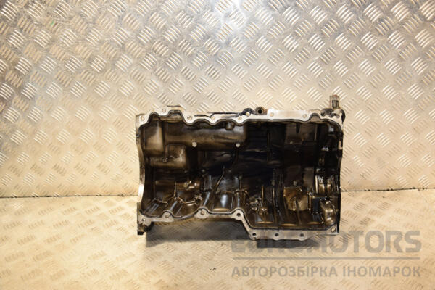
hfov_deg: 51.3
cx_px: 218
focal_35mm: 38
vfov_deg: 35.5
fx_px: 453
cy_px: 145
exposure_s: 1/200
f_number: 5
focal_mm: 25
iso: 800
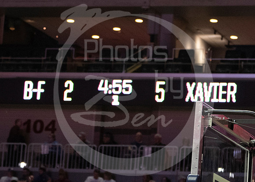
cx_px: 135
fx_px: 1622
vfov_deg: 6.4
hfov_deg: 9.0
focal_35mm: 224
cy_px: 59
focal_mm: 70
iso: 2500
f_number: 2.8
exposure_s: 1/800
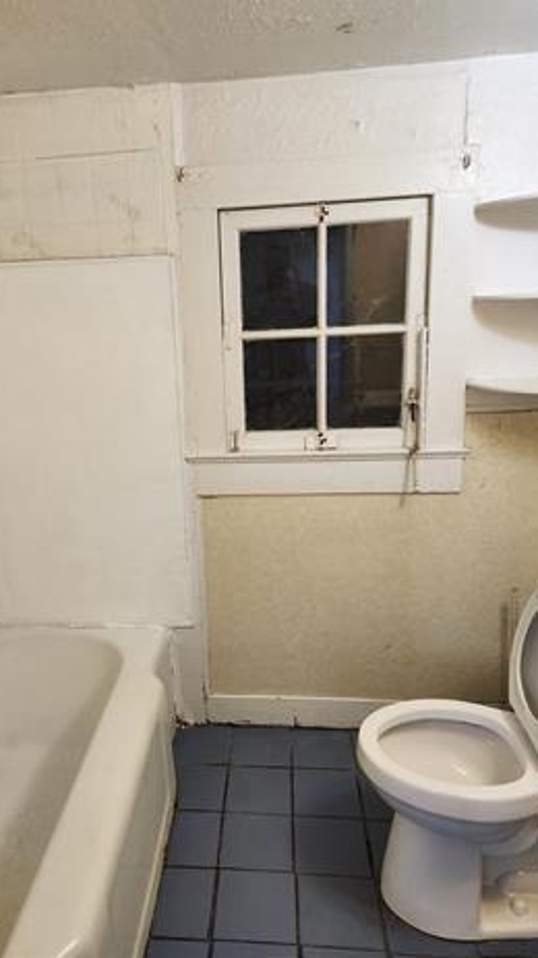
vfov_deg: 71.9
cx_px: 209
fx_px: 660
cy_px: 463
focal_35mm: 26
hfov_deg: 44.1
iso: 200
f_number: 1.8
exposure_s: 1/120
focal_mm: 5.4
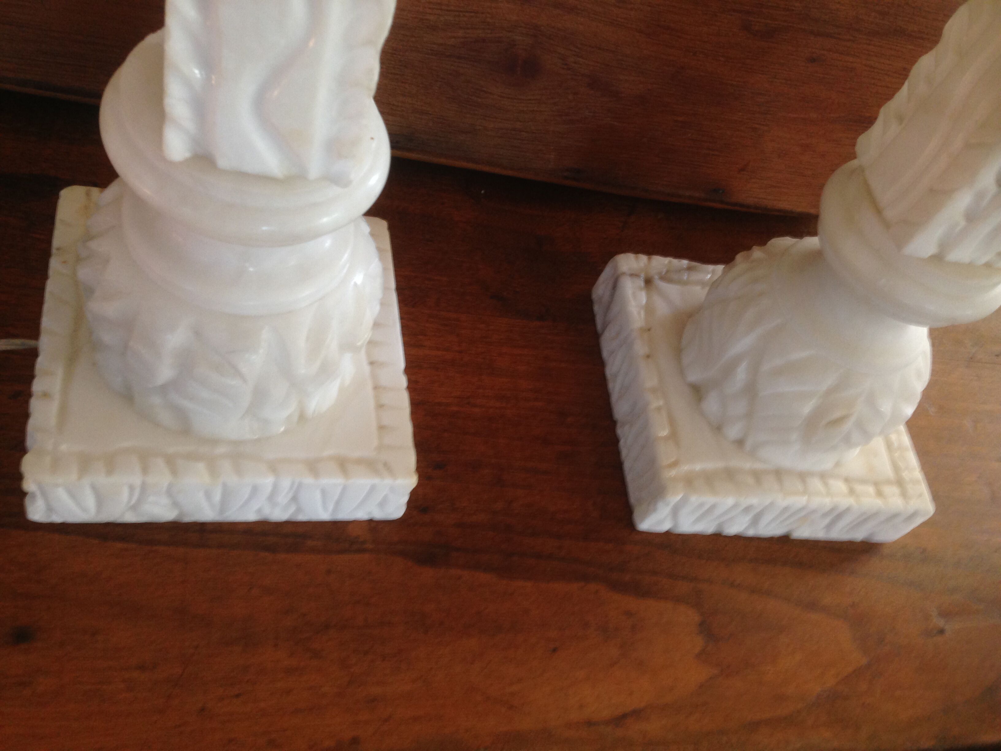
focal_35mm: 33
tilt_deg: -53.9
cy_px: 376
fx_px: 954
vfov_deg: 42.9
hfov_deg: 55.4
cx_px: 500
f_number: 2.4
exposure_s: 1/20
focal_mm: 4.12
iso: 80
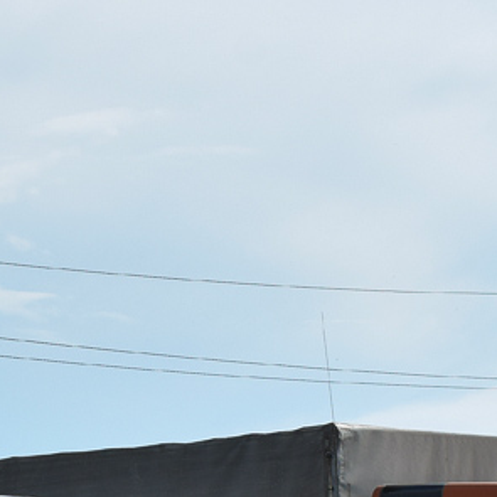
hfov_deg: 10.8
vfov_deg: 10.7
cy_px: 539
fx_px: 2611
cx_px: 20
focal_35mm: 161
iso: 200
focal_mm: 31
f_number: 10
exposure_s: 1/400
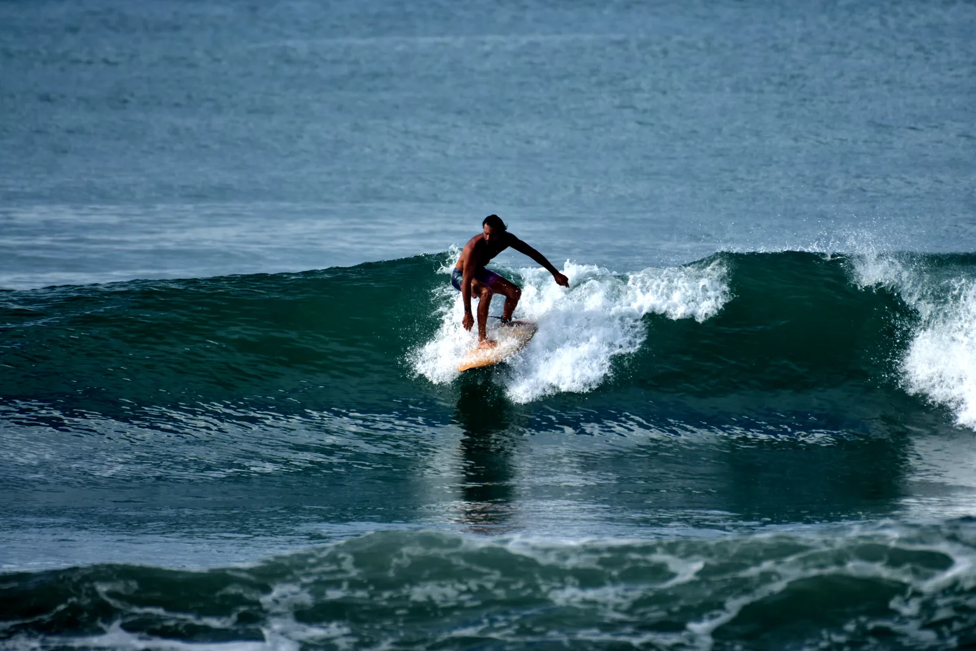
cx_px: 488
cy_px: 326
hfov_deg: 2.7
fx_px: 20334
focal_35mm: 750
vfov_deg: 1.8
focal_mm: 500
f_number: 5.6
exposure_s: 1/800
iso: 200
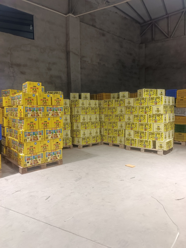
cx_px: 93
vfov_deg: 69.4
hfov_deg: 54.9
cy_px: 124
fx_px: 179
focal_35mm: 25
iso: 1089
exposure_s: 1/50
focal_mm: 4.71
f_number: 1.79
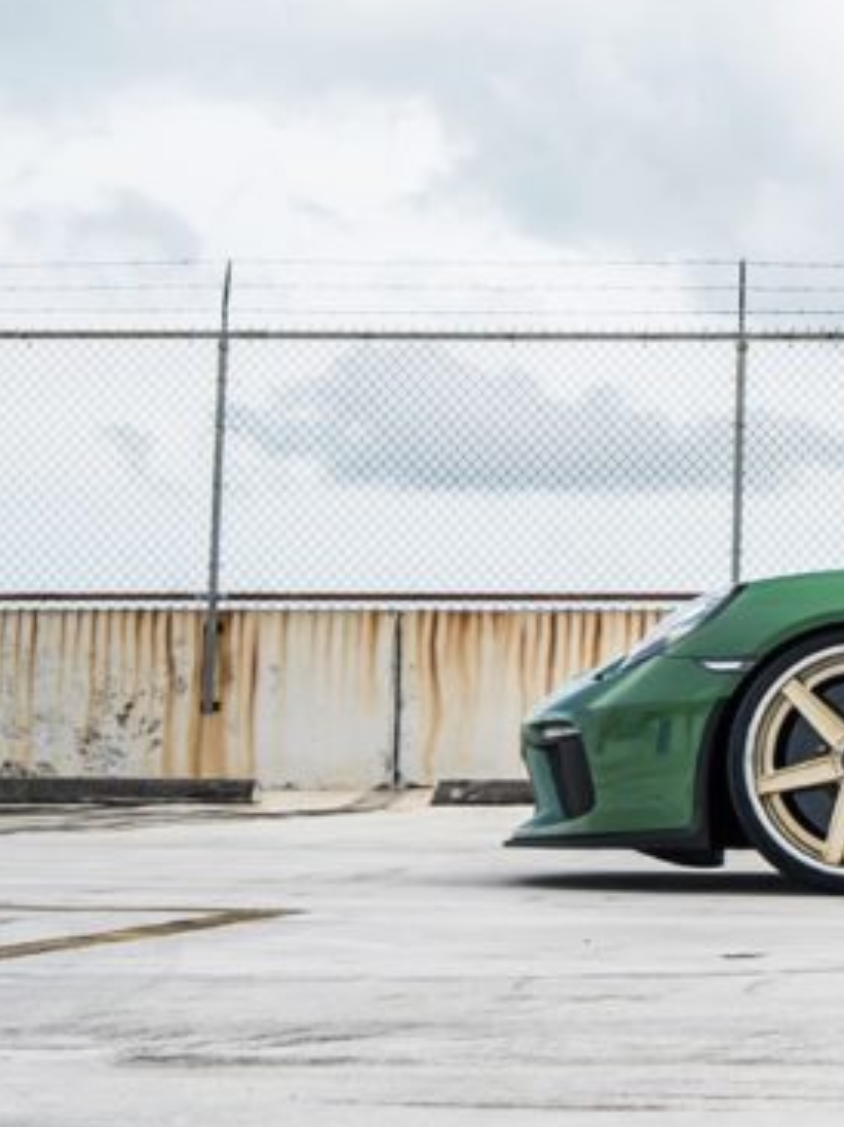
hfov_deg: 12.3
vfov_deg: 17.4
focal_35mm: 113
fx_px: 3678
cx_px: 1371
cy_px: 439
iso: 320
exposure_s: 1/250
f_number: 7.1
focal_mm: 42
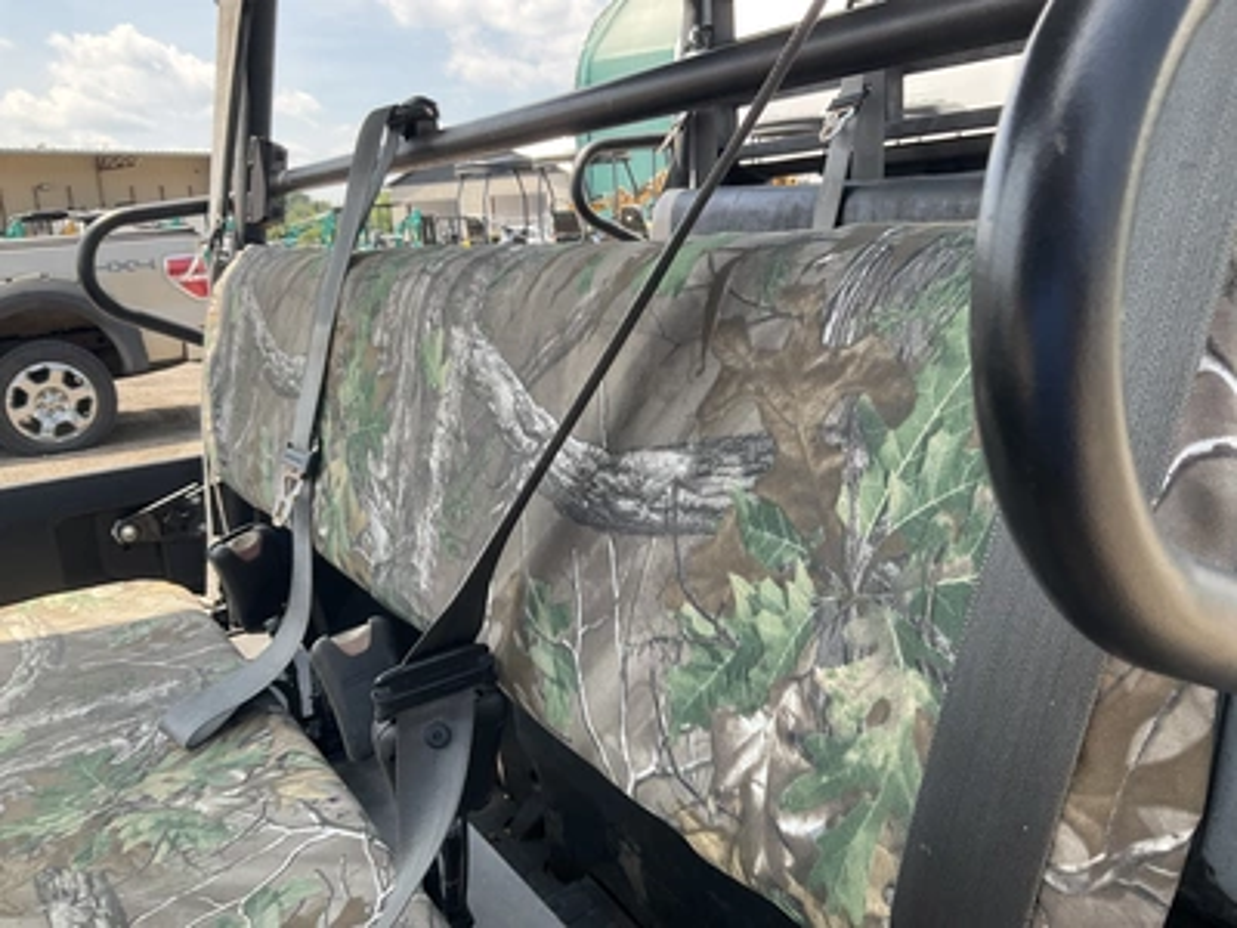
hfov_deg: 61.7
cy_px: 464
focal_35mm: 29
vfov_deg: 48.2
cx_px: 618
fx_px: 1036
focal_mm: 3
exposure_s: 1/342
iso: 25
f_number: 1.8
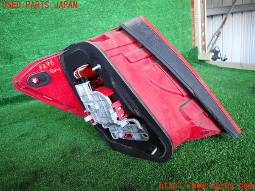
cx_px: 128
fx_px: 184
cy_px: 96
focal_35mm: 25
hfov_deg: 69.4
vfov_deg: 54.9
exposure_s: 1/60
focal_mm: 4.5
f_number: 2
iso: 160
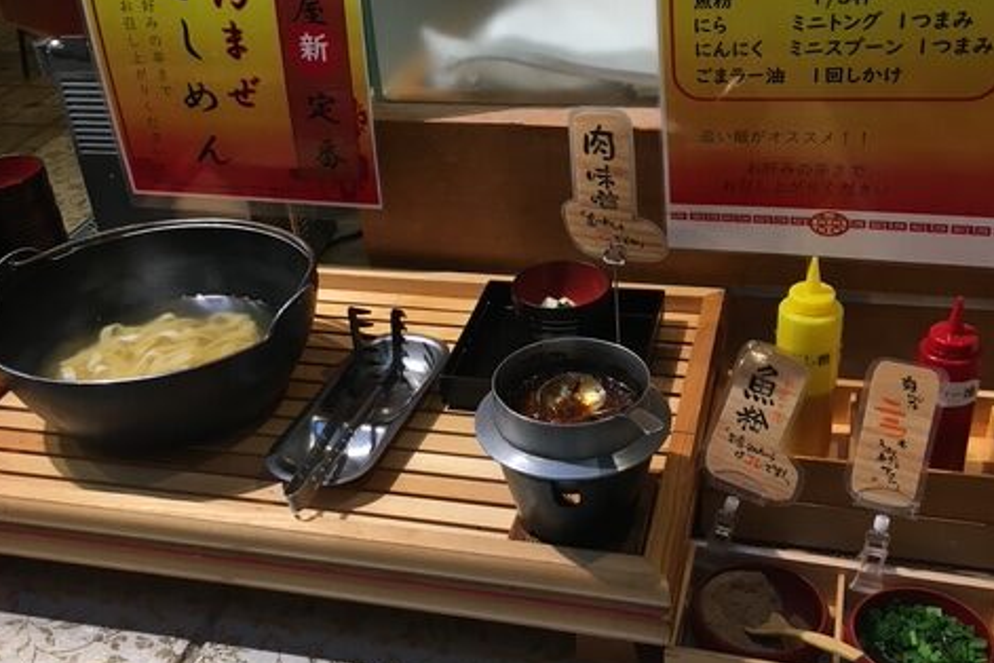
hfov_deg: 47.4
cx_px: 492
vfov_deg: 32.6
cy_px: 355
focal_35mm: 41
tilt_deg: -30.6
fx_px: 1132
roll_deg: +5.6
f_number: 2.2
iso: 25
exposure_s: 1/30
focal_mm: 4.15
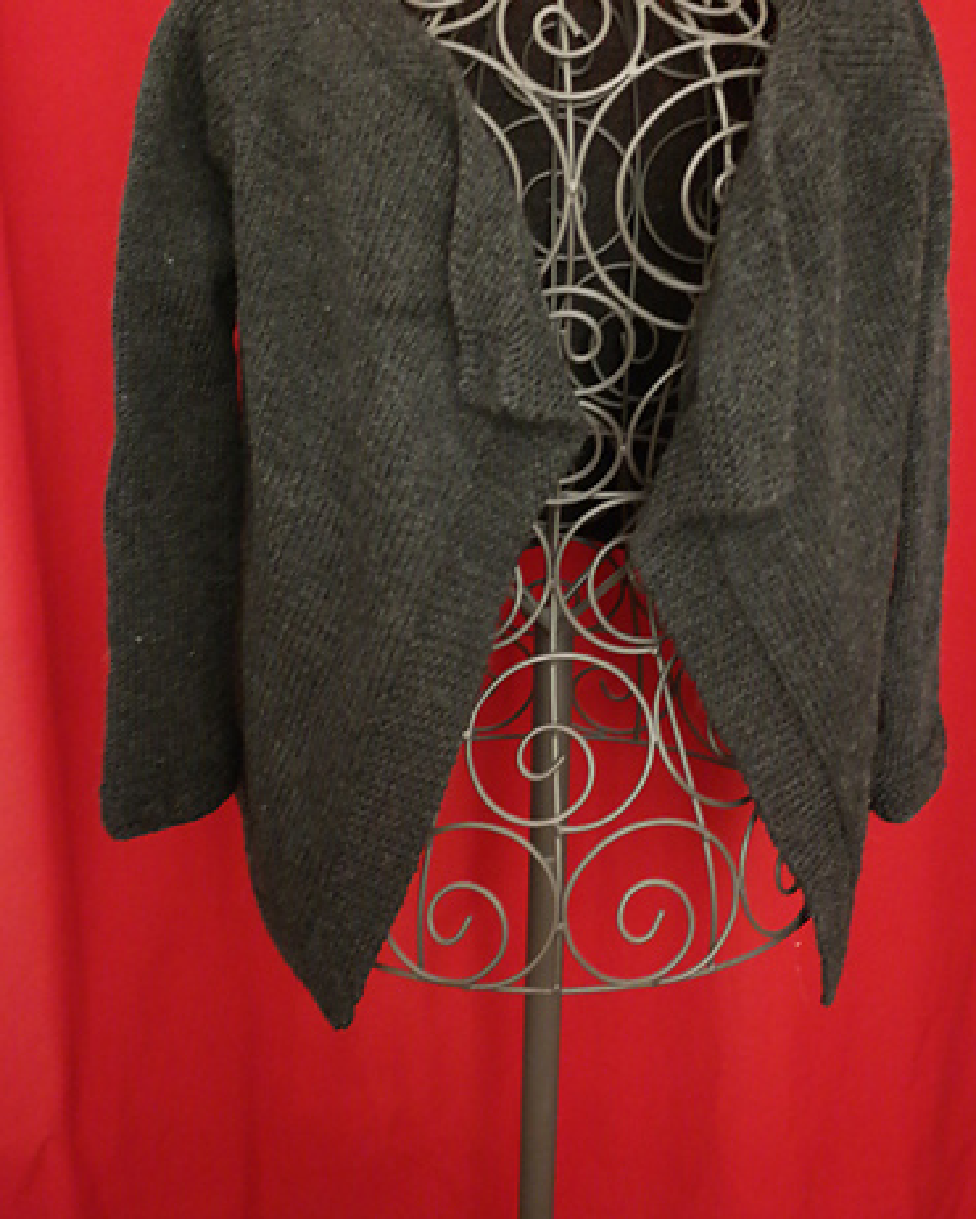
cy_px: 422
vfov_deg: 46.2
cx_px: 558
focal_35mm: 39
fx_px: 1407
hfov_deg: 38.2
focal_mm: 20
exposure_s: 1/15
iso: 3200
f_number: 3.5
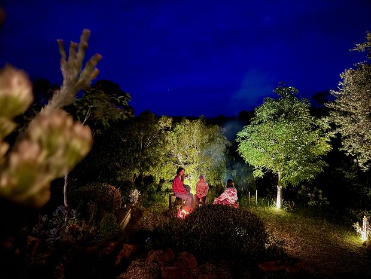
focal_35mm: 24
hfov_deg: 71.5
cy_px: 140
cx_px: 186
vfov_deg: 56.9
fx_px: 258
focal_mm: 6.76
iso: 2000
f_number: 1.78
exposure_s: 1/5
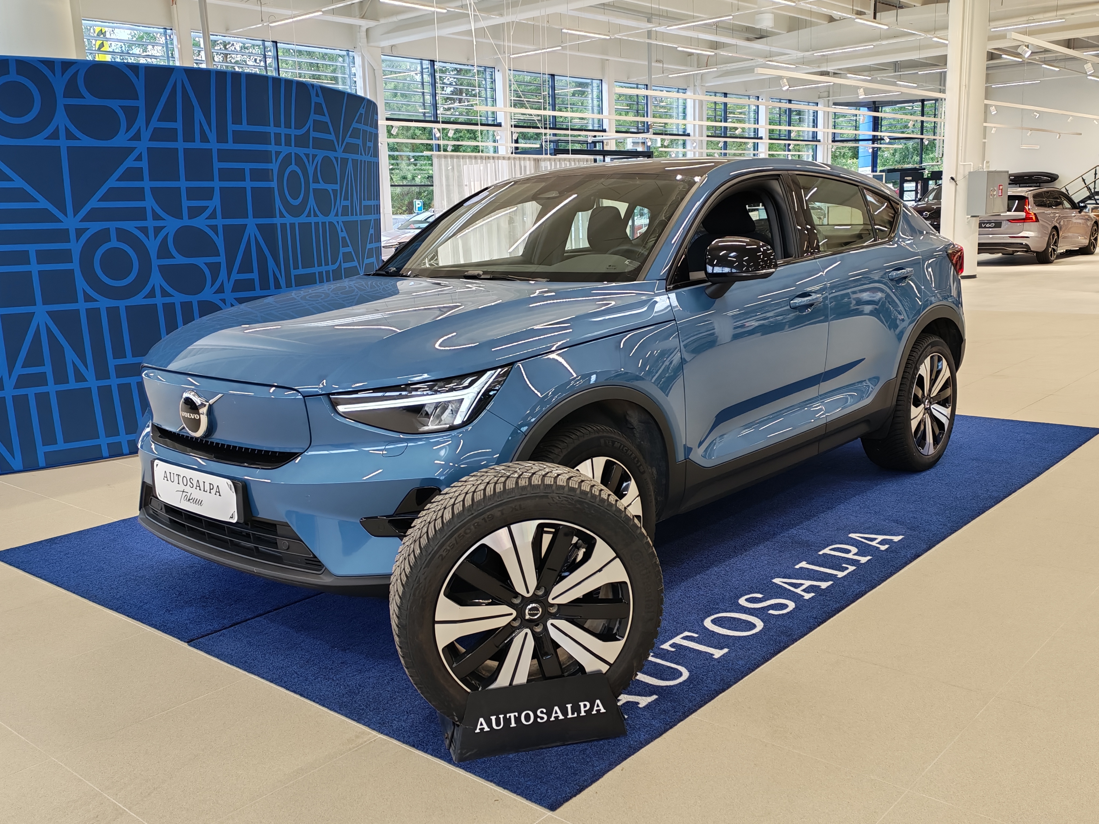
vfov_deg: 41.8
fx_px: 1079
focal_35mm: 34
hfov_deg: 54.0
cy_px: 412
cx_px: 550
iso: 283
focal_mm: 6.12
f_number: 1.9
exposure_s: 1/100
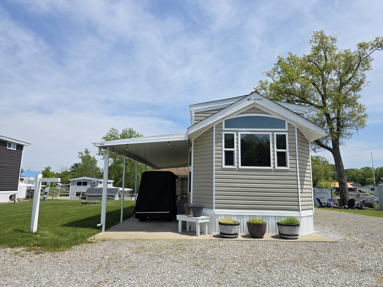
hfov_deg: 73.9
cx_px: 192
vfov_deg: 58.9
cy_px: 144
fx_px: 254
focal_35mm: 23
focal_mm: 6.3
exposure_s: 1/7944
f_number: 1.7
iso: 80
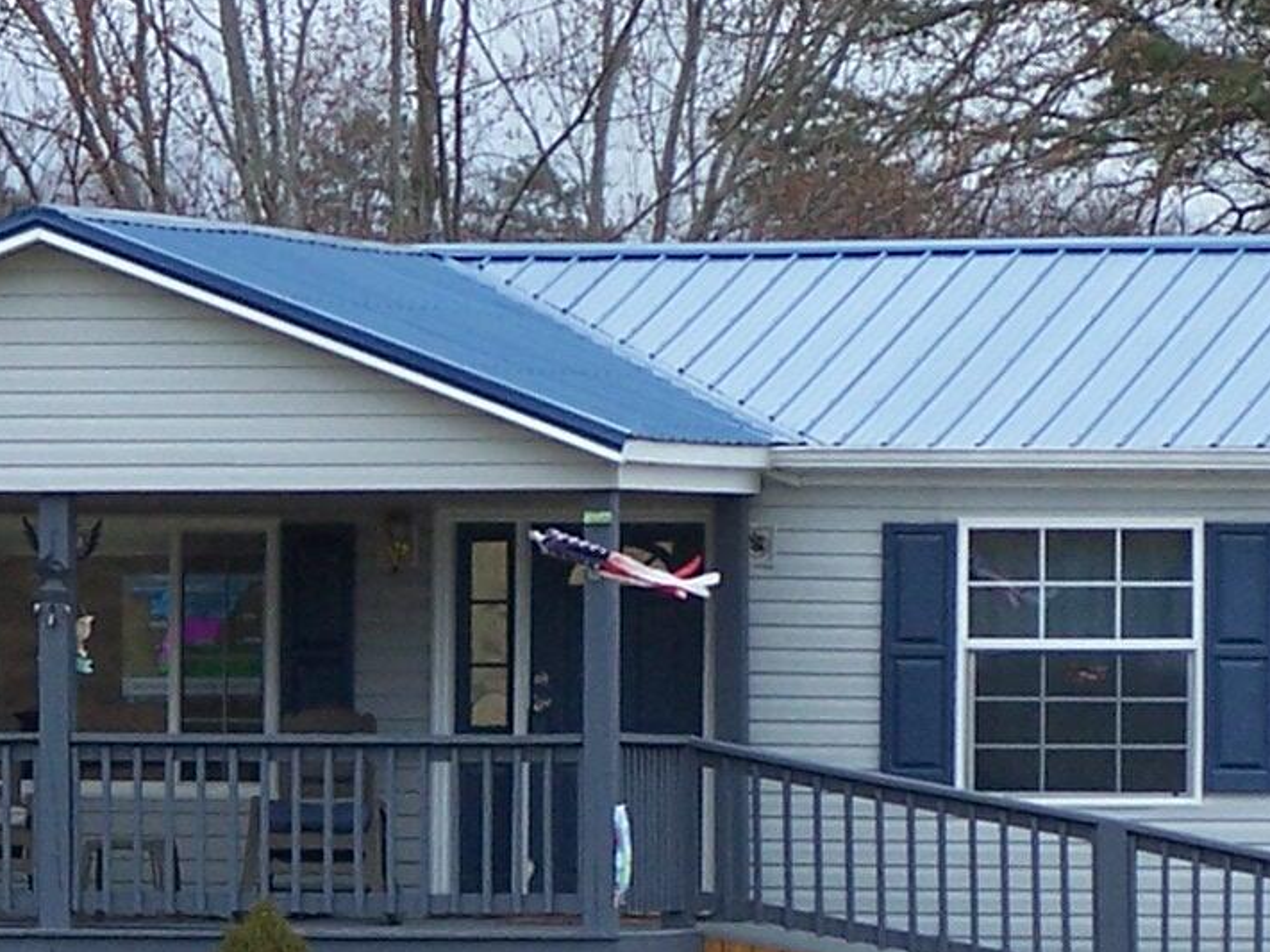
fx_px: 15553
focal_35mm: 424
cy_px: 941
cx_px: 405
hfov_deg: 4.7
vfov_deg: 3.5
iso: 80
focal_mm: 19.4
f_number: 3.2
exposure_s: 1/180
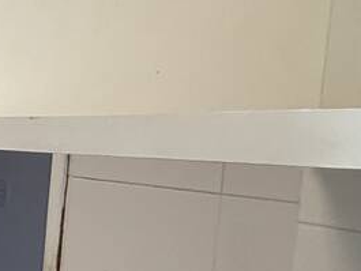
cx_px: -519
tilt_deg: -6.9
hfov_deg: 14.8
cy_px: 208
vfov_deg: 19.2
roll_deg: -0.8
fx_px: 793
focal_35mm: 76
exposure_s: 1/120
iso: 100
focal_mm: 2.22
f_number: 2.2
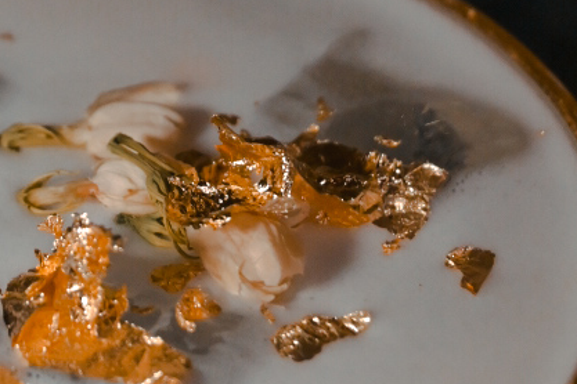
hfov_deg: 6.2
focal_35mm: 334
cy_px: 159
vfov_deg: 4.1
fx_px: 5353
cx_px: 105
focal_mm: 86
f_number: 6.3
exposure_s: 1/160
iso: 3200
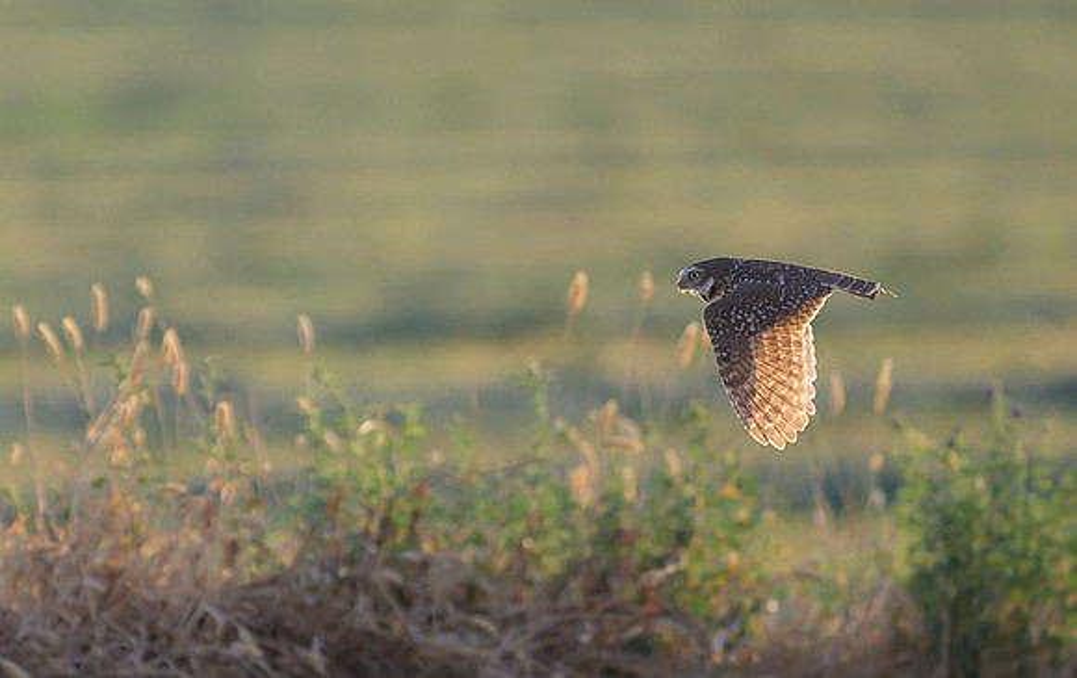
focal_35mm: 1098
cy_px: 325
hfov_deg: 1.9
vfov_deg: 1.2
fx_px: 32280
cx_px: 422
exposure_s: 1/3200
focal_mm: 560
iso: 1000
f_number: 4
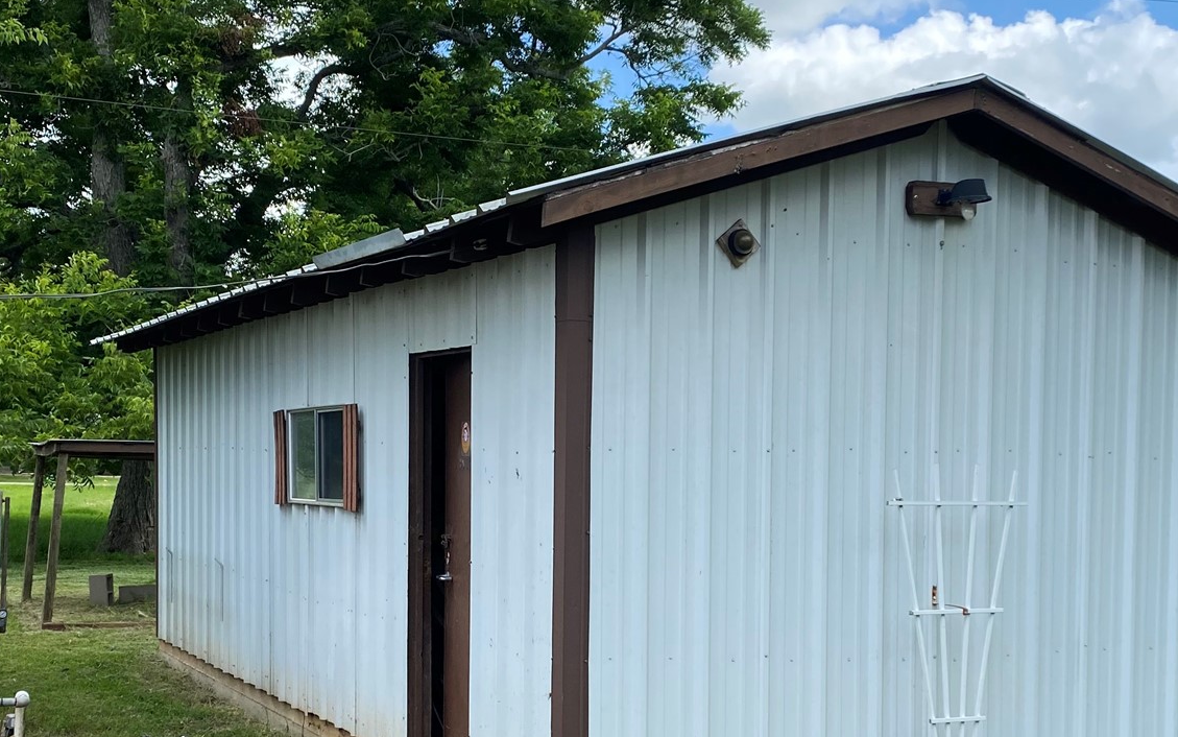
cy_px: 462
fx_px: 1605
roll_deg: -1.6
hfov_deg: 40.3
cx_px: 578
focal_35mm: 50
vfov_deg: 25.8
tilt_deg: -0.5
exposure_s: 1/1170
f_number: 1.8
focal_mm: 4.25
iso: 32
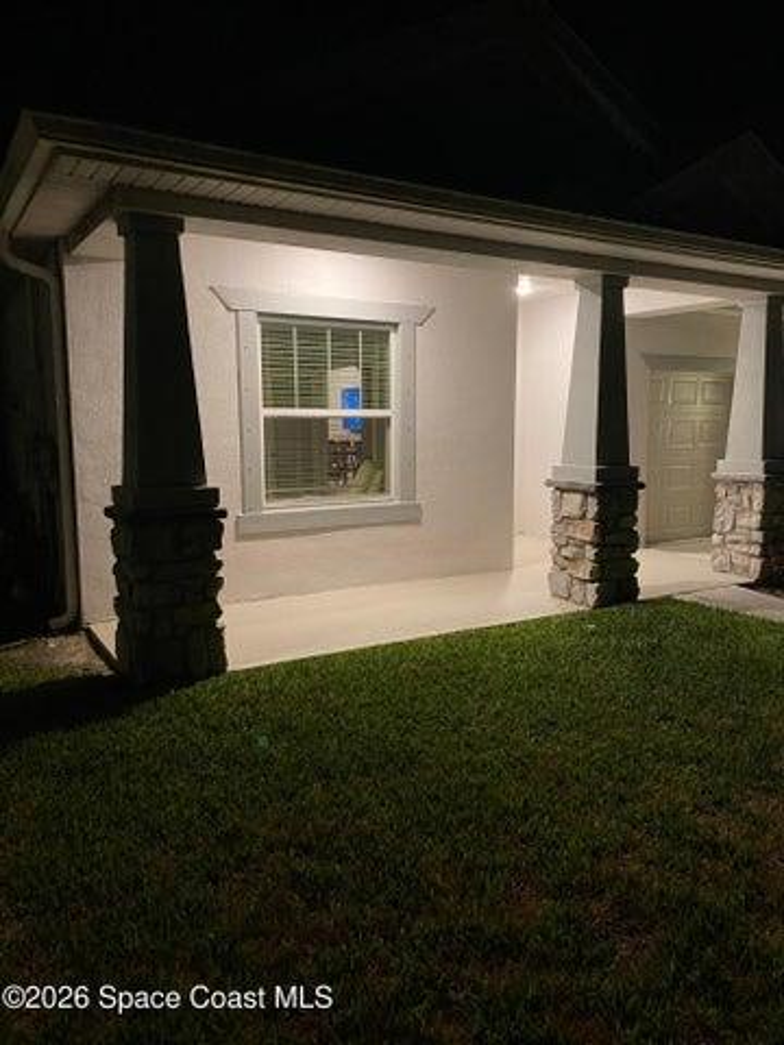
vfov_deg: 67.3
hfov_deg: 53.1
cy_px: 522
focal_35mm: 26
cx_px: 392
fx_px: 785
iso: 500
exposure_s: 1/30
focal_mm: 4.25
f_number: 1.8
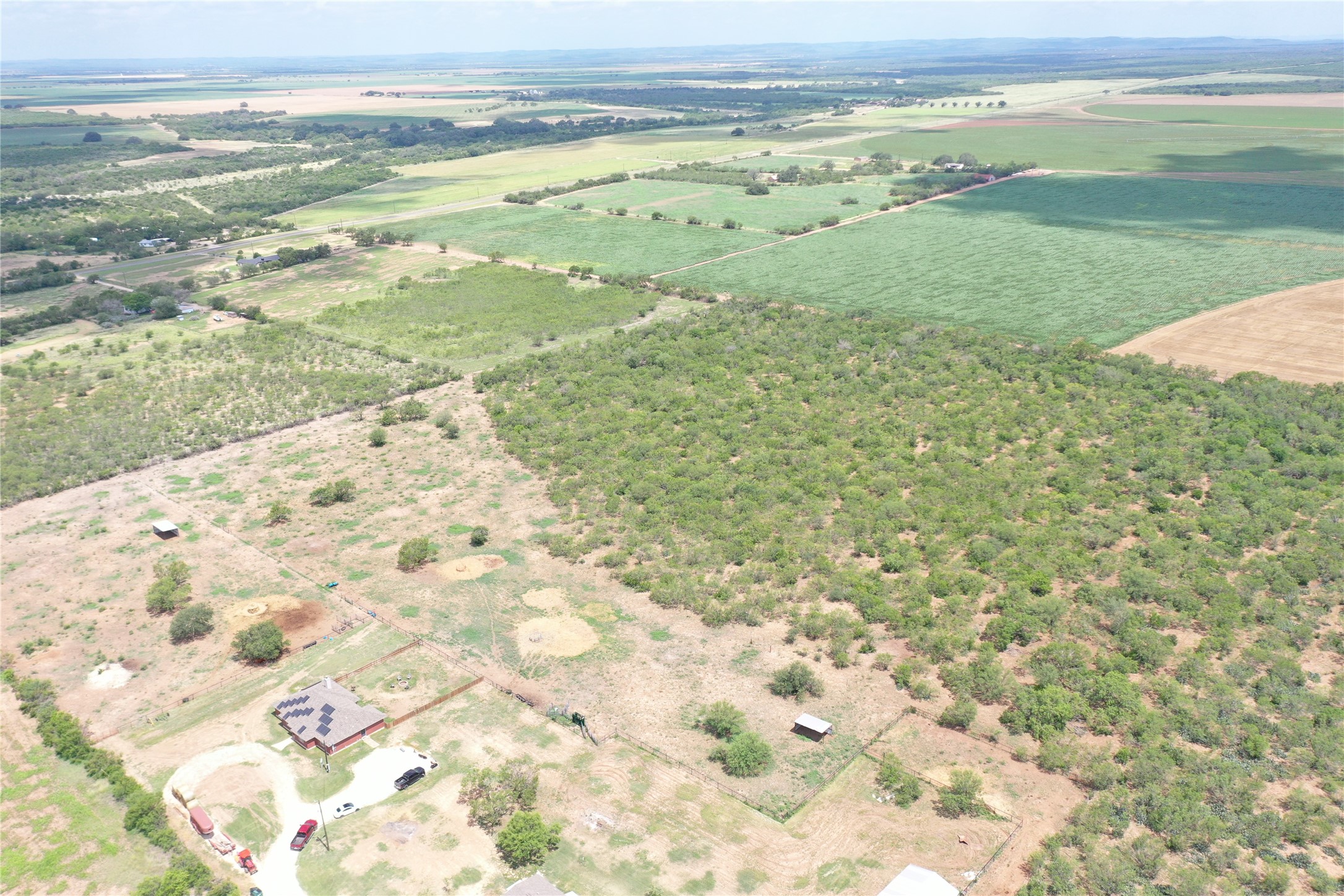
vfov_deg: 46.4
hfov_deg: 65.5
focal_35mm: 28
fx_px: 1045
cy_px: 448
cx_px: 672
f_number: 4
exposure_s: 1/120
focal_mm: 10.26
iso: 100
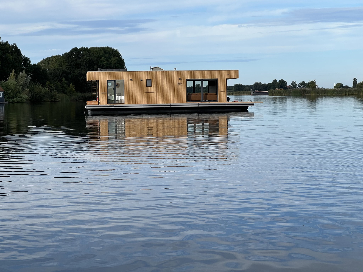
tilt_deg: -3.3
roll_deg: +1.5
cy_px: 136
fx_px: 807
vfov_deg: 19.1
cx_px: 182
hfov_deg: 25.3
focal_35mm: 77
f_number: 2.8
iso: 32
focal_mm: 9
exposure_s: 1/732
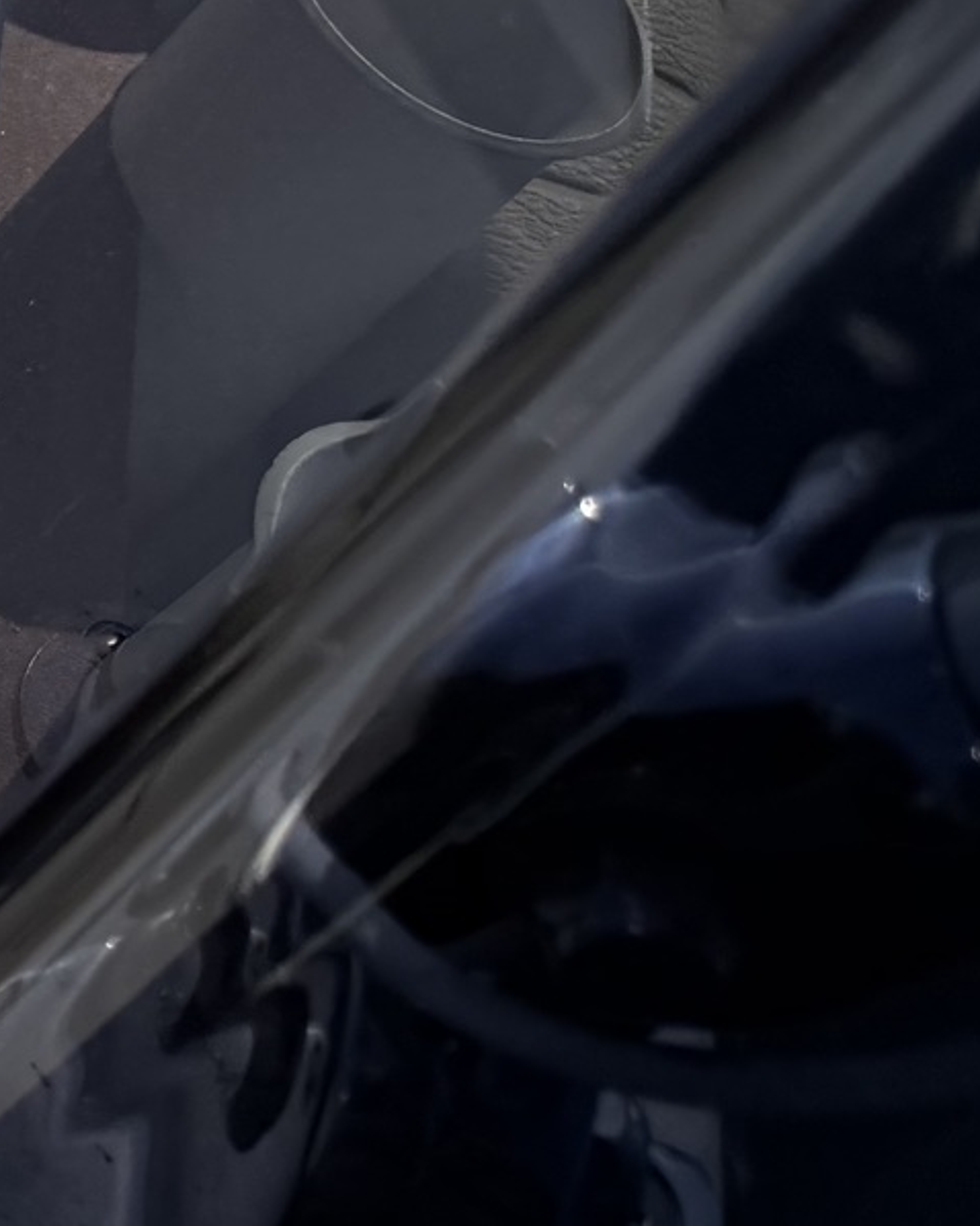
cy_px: -442
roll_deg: +0.7
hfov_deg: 12.2
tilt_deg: -41.4
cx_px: -1433
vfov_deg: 18.1
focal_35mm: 98
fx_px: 3555
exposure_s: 1/11905
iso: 80
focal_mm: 6.76
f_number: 1.78
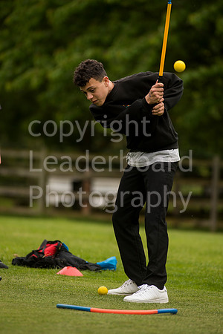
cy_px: 167
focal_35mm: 300
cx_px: 112
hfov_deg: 4.6
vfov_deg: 6.9
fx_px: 2787
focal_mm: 300
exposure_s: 1/2000
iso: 400
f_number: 5.6
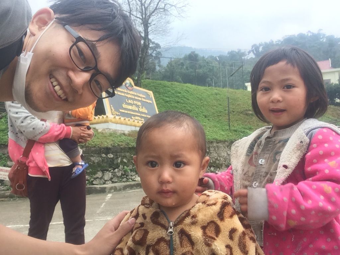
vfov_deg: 45.4
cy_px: 128
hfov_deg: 58.4
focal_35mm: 31
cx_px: 170
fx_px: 304
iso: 50
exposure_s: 1/120
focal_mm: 2.15
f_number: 2.4
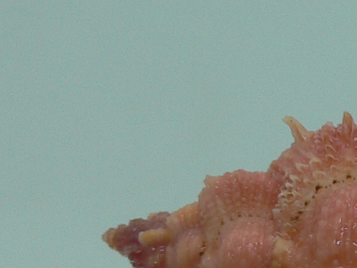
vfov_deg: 11.4
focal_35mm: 127
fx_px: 1310
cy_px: 327
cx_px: 452
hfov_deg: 14.9
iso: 80
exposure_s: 1/60
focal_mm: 4.6
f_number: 2.8
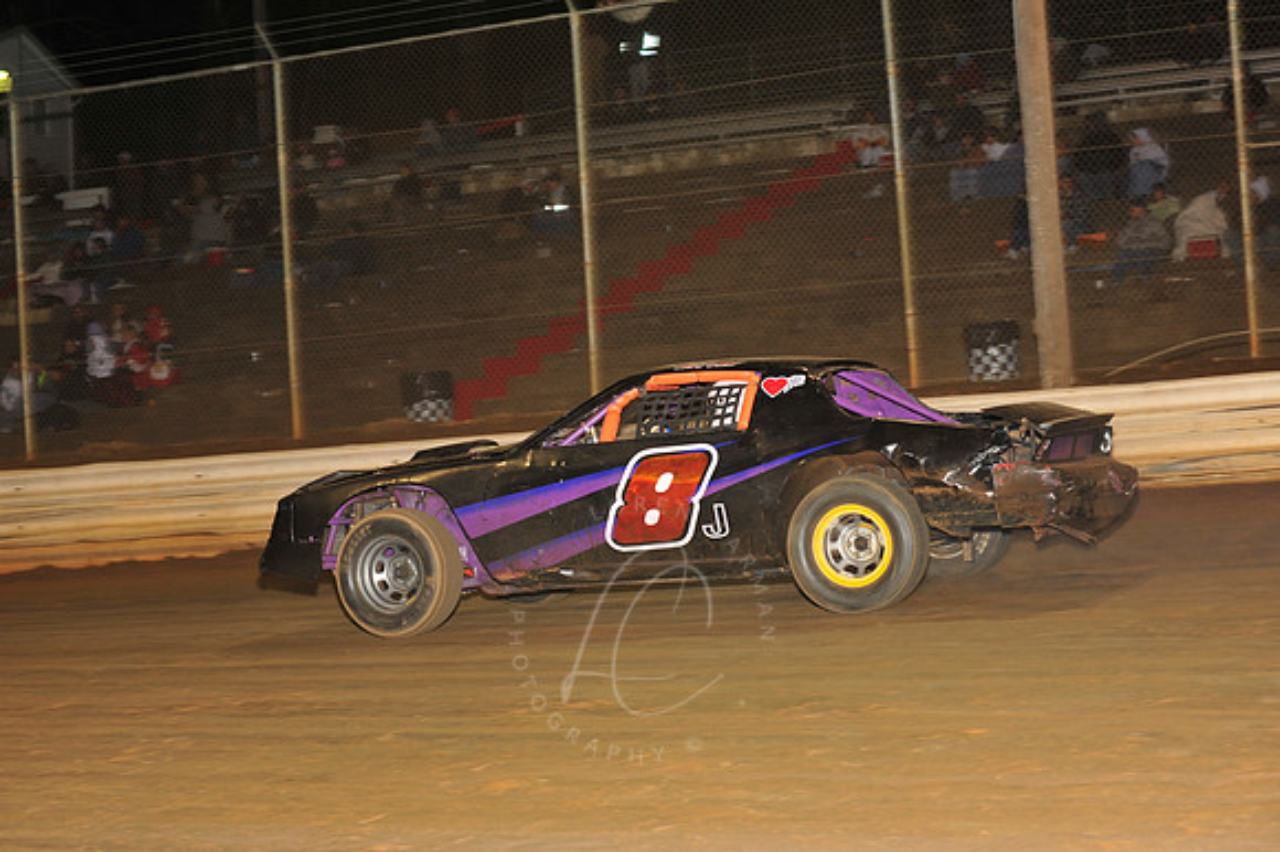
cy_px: 426
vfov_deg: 15.9
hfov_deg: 23.7
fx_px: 3056
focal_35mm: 86
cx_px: 640
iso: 800
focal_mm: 86
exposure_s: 1/250
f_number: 6.3
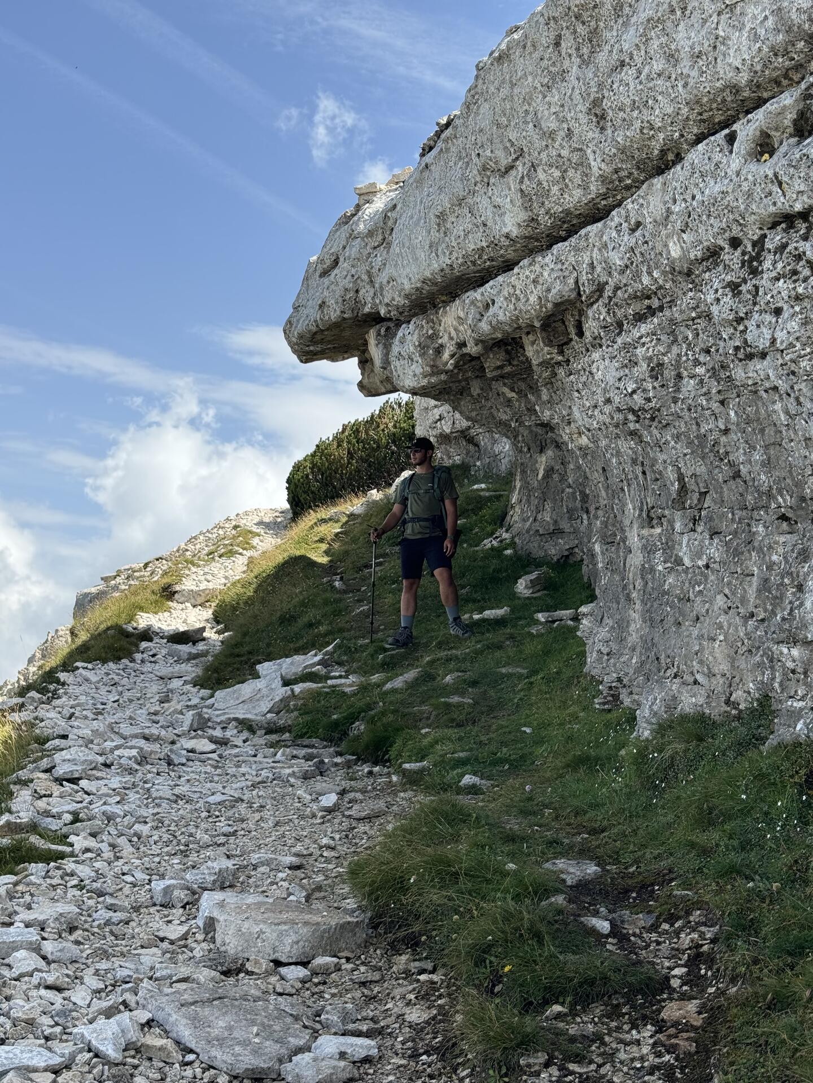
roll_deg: -4.8
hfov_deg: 30.3
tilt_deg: +8.2
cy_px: 542
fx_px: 1503
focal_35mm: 48
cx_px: 406
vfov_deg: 39.7
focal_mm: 6.76
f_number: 1.78
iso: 64
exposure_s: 1/2045
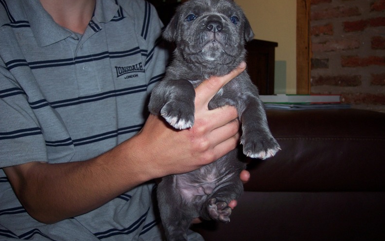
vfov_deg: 30.5
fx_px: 441
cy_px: 103
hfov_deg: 47.2
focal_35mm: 42
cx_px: 194
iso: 100
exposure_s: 1/60
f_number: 2.8
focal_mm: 8
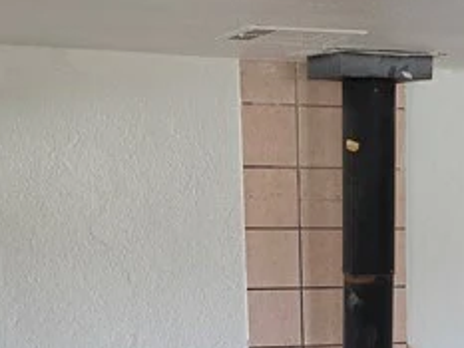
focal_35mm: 101
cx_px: 406
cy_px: 527
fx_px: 1355
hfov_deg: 19.1
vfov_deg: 13.7
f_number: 1.4
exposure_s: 1/120
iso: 100
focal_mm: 6.5
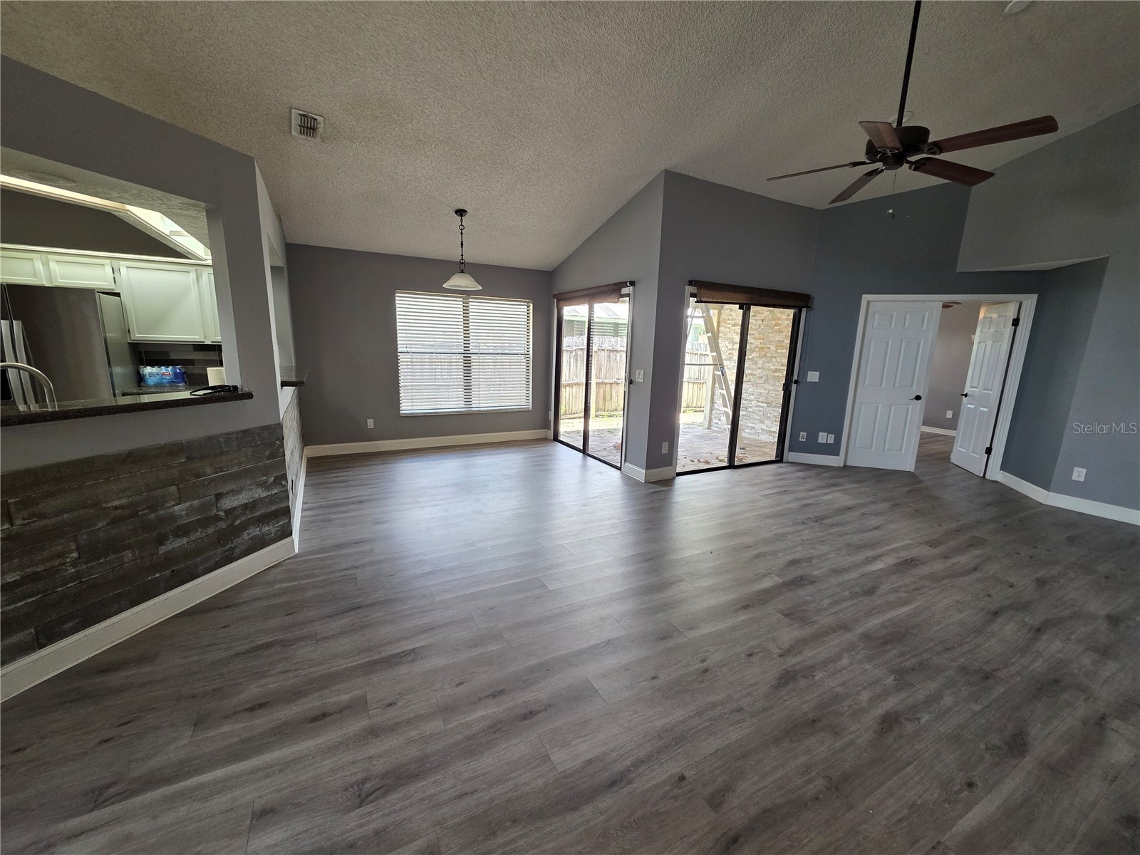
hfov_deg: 106.2
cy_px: 428
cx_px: 570
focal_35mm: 13
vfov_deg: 89.9
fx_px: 428
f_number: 1.9
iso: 250
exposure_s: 1/120
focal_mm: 2.2
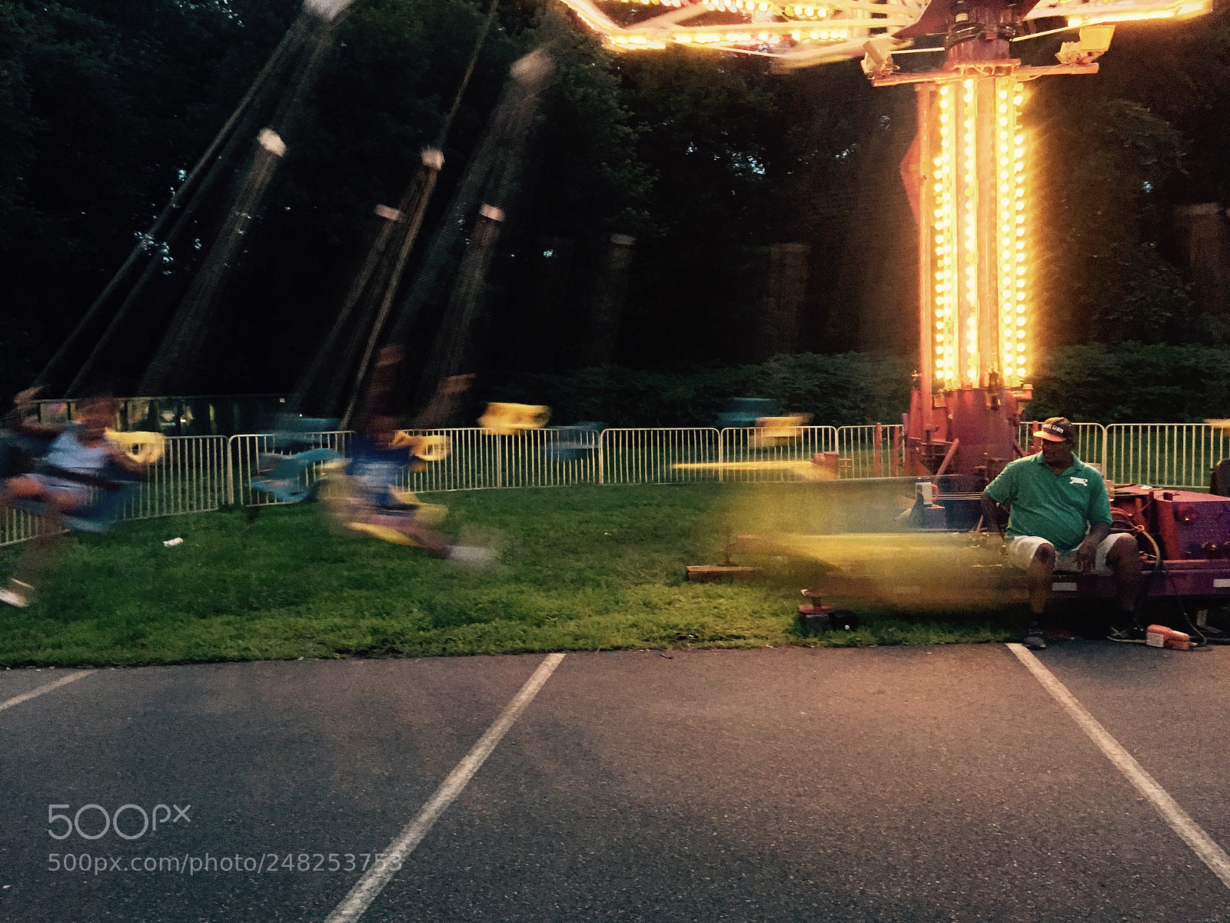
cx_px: 615
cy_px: 462
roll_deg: -0.8
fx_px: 1030
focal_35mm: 29
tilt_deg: -1.7
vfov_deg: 48.2
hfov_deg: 61.7
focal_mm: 4.15
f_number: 2.2
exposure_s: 1/15
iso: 400
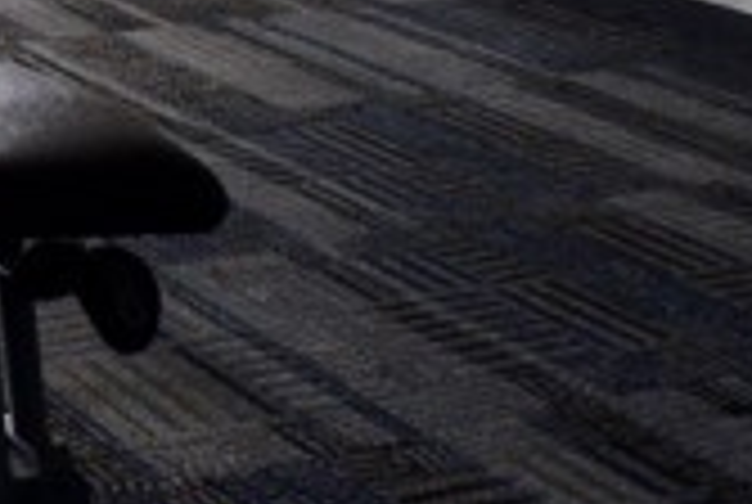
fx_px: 1800
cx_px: -509
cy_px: -198
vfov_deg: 15.0
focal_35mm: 86
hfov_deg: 19.2
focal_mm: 16
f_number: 22
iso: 2500
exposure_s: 1/15
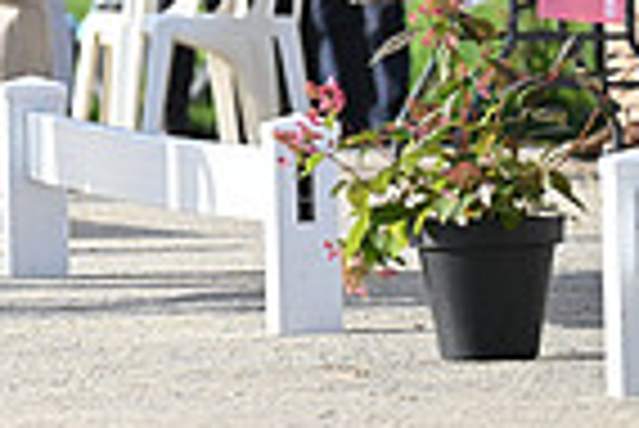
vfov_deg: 1.2
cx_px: -585
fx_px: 21002
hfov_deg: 1.7
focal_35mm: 1182
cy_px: -268
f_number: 5
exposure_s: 1/1600
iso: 640
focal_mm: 290
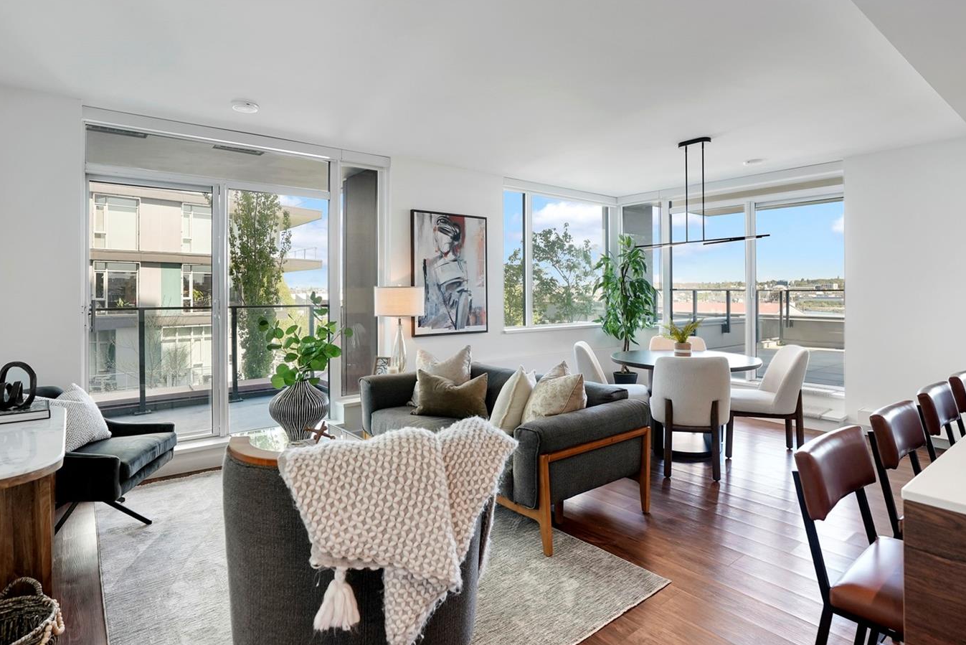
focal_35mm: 19
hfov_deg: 86.9
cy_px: 286
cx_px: 491
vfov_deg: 64.4
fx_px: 510
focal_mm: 16
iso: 500
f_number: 4
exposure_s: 1/30
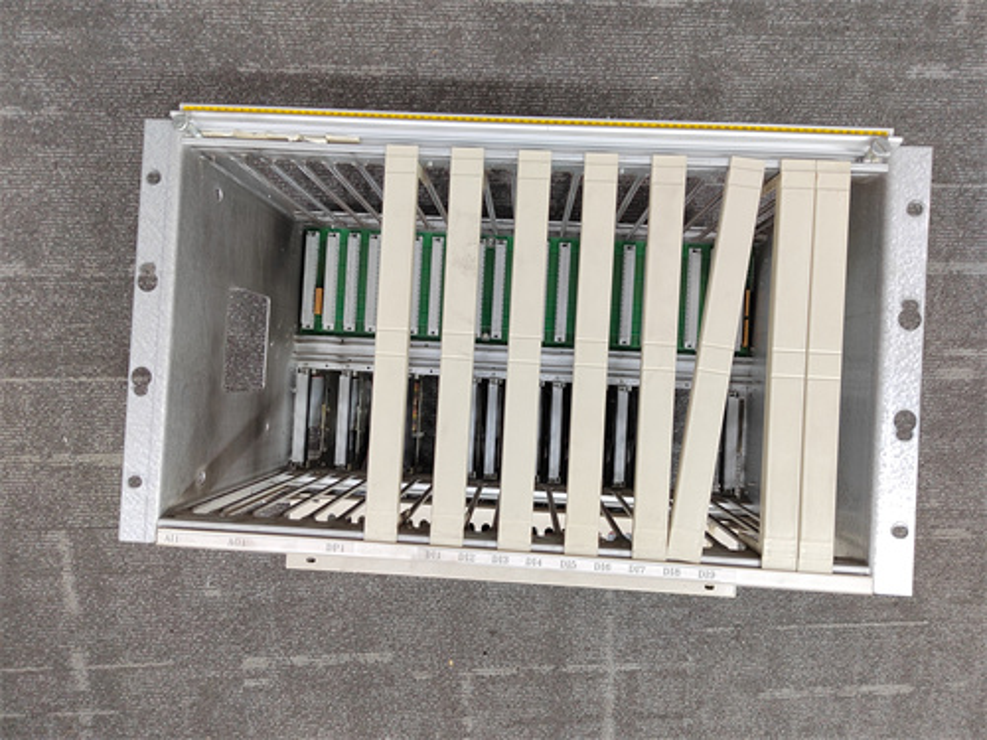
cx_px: 494
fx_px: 656
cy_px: 370
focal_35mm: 23
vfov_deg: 58.9
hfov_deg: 73.9
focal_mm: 5.52
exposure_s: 1/60
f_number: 1.9
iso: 1228
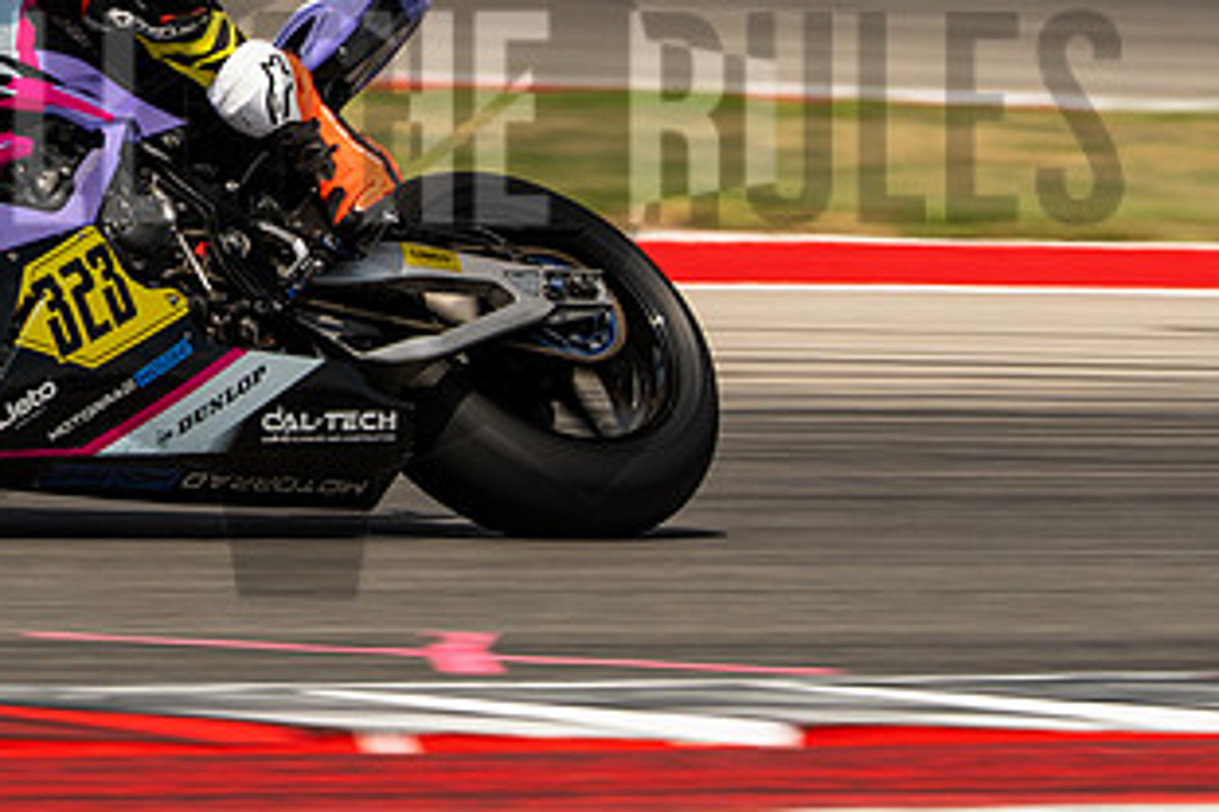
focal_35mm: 781
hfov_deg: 2.6
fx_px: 26443
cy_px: 123
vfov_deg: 1.8
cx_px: 297
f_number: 7.1
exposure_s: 1/250
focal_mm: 280
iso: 160
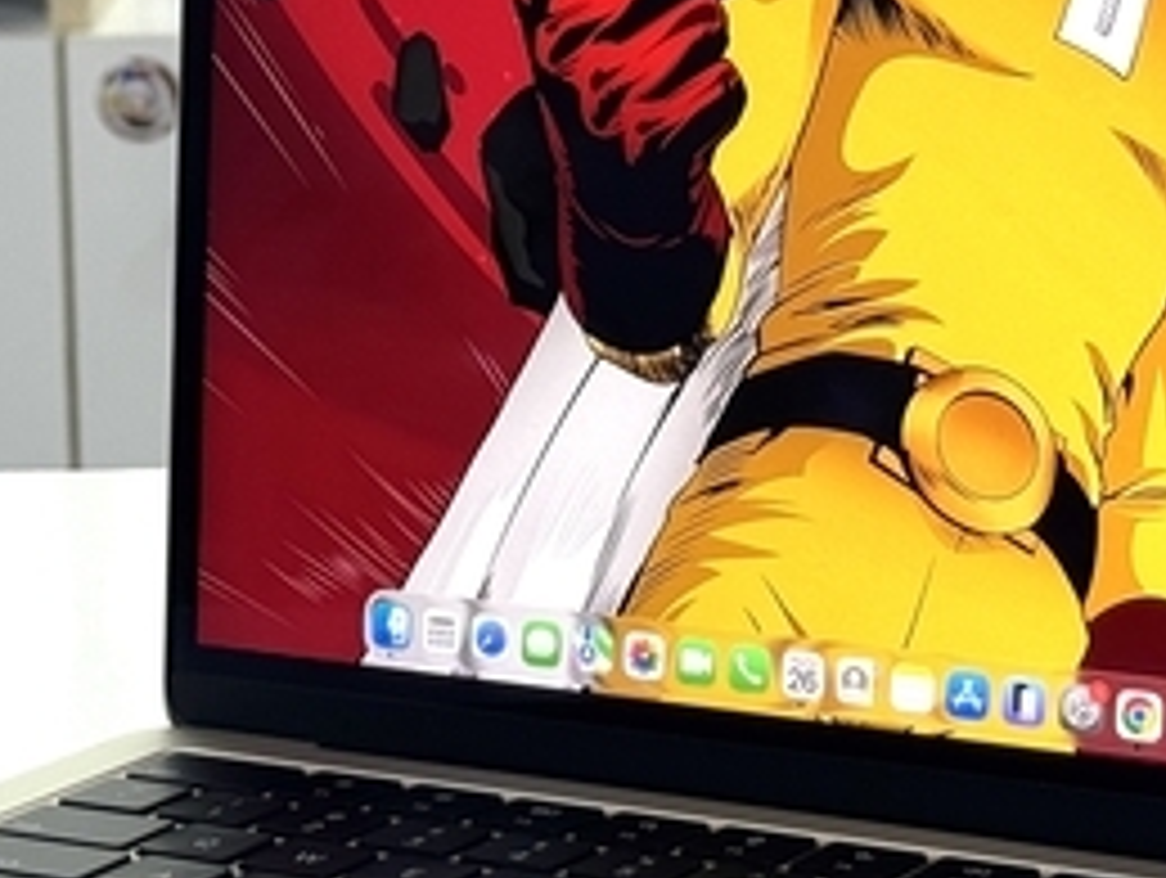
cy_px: 369
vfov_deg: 10.0
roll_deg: +1.7
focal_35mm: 148
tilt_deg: -10.6
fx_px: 4992
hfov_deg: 13.3
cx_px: 540
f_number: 1.78
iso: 50
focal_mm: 6.76
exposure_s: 1/100
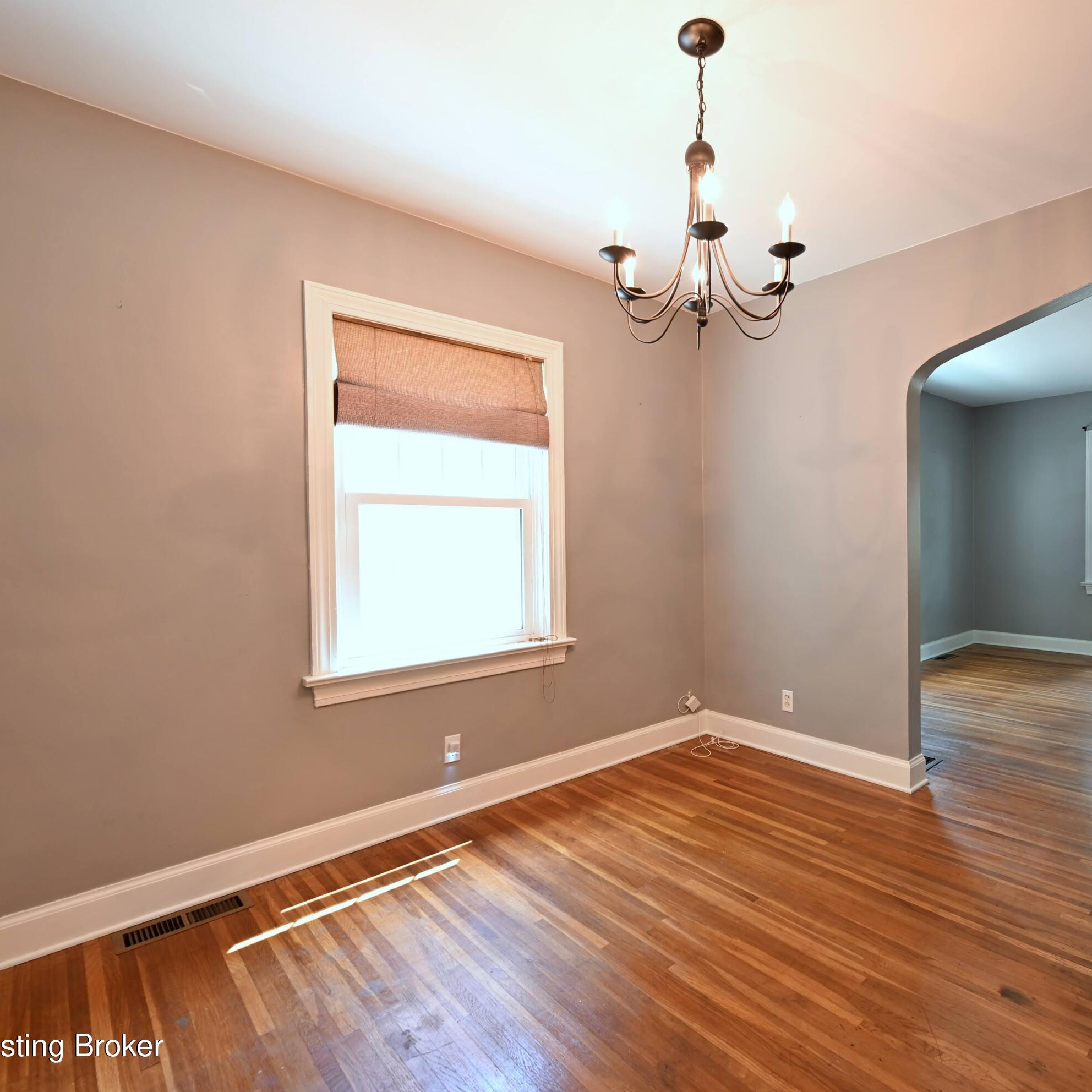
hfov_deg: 78.9
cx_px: 699
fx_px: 642
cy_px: 545
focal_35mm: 18
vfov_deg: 80.7
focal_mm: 14
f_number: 6.3
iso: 450
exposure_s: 1/10
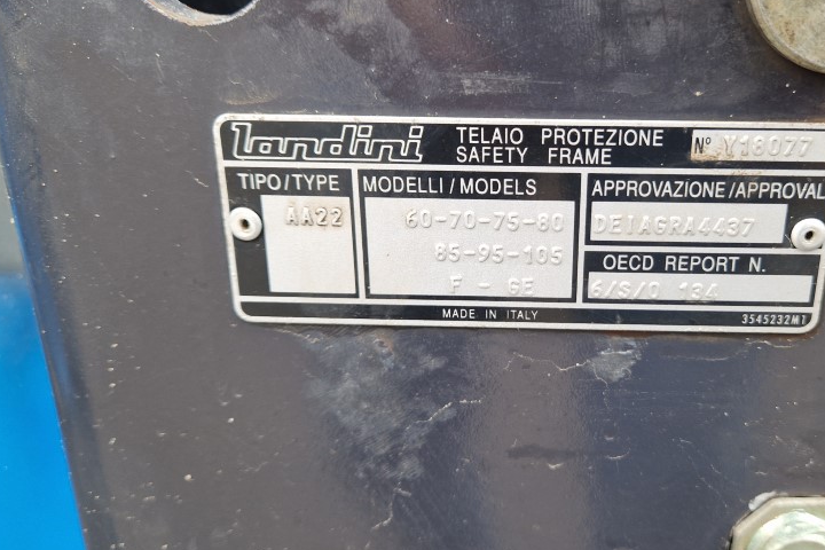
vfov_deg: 38.9
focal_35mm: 34
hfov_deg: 55.1
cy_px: 261
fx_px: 779
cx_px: 521
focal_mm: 5.4
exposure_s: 1/305
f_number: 1.8
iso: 50
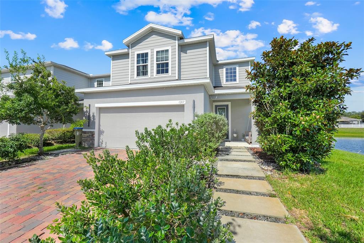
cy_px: 122
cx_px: 182
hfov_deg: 100.4
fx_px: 152
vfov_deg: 77.3
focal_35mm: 15
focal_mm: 10
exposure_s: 1/80
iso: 250
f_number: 9
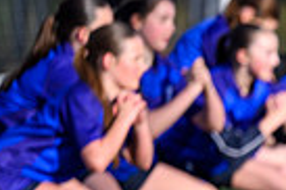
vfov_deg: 1.5
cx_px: 635
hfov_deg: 2.2
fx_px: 7379
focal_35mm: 930
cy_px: 289
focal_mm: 200
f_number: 3.5
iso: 500
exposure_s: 1/3200
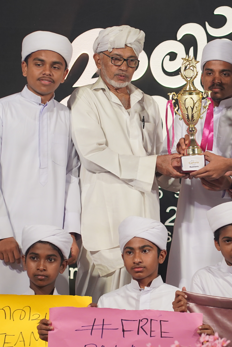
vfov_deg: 12.6
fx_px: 1576
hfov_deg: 8.4
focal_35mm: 163
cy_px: 198
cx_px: 204
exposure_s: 1/160
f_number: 4
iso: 1250
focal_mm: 85
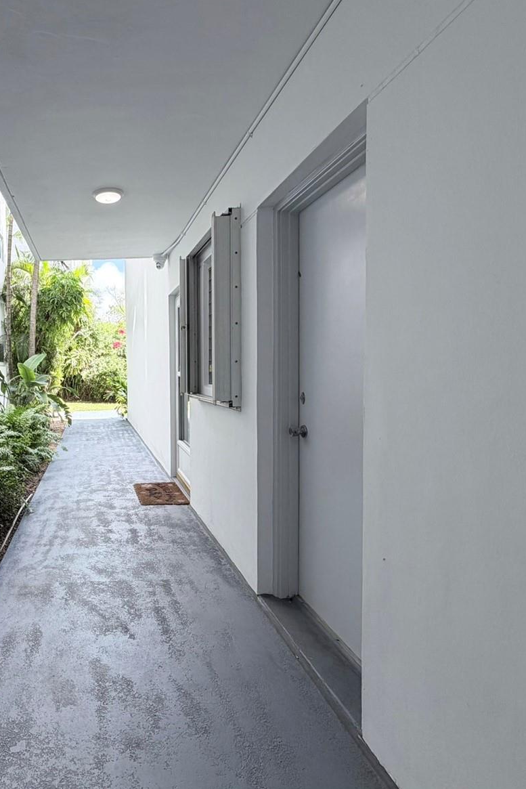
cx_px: 79
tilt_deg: -2.5
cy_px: 391
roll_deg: +1.1
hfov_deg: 55.8
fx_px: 438
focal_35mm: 20
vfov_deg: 84.0
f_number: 2.2
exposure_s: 1/126
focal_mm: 2.22
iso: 40
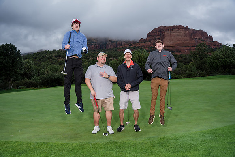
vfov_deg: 47.6
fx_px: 178
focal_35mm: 27
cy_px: 78
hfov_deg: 67.0
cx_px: 118
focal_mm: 27.2
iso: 320
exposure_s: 1/500
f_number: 5
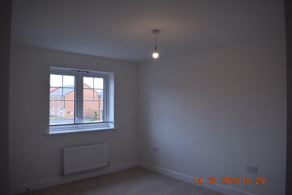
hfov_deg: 67.4
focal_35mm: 27
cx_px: 146
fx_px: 219
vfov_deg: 48.0
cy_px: 98
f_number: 5.6
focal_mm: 18
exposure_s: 1/125
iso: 400
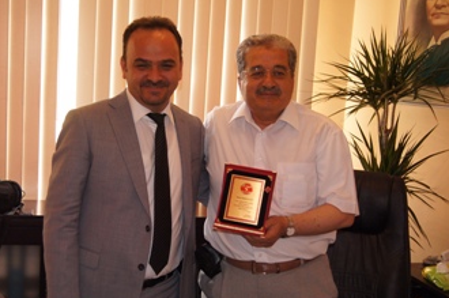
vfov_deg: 22.1
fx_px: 760
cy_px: 190
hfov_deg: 32.8
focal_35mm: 61
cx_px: 180
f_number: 4.5
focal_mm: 30
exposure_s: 1/125
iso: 800
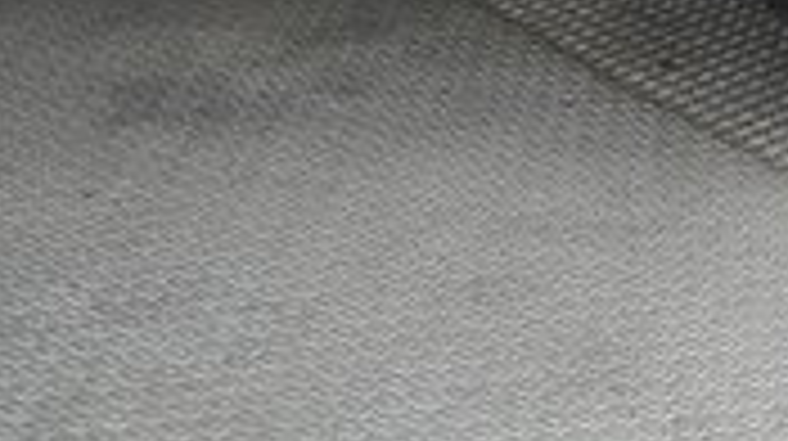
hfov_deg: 18.8
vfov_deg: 11.1
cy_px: -513
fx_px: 2004
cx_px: 1279
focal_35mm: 96
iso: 4000
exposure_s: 1/160
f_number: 2.8
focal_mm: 25
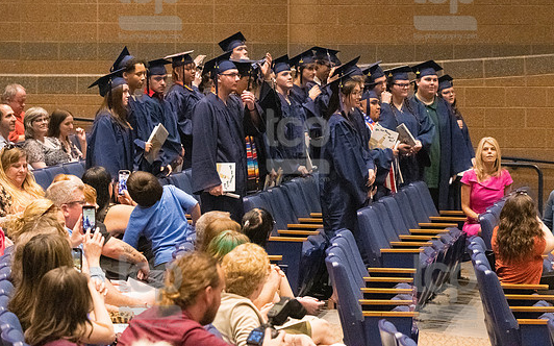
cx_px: 298
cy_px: 146
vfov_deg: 8.7
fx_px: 2264
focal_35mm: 150
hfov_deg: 14.0
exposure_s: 1/250
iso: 8000
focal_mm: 90
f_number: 4.5
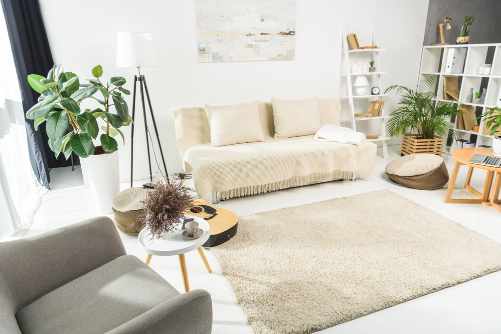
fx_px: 334
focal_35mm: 24
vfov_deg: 53.2
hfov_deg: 73.7
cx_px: 250
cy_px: 167
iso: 160
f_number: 6.3
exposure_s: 1/200
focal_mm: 24
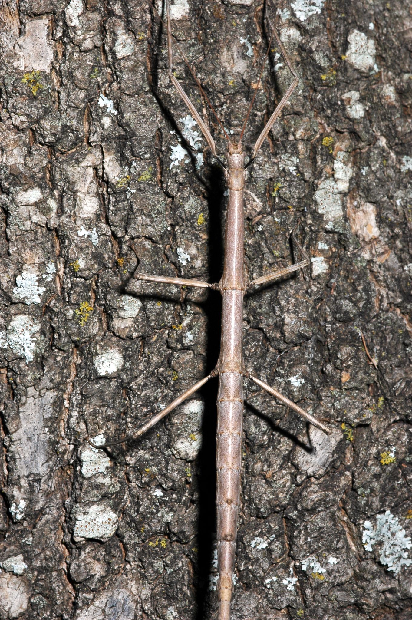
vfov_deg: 13.1
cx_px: 206
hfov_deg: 8.7
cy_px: 310
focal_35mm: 158
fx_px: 2710
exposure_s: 1/250
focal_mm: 105
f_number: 14
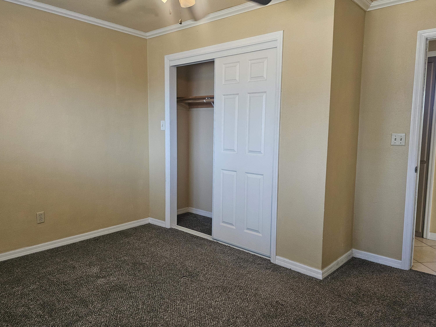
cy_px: 164
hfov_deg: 73.9
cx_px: 218
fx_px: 290
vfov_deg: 58.9
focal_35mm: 23
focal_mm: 6.3
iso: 500
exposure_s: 1/120
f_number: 1.7
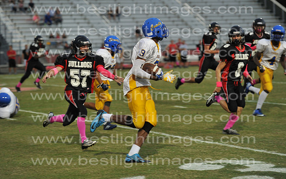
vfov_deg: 10.2
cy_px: 86
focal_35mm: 128
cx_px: 143
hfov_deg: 16.3
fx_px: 998
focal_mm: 125
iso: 1600
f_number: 3.2
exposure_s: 1/400
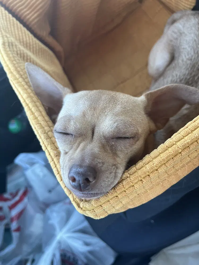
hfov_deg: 53.1
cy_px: 132
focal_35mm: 26
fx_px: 199
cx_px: 100
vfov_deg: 67.3
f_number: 1.6
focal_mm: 5.1
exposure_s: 1/121
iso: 80
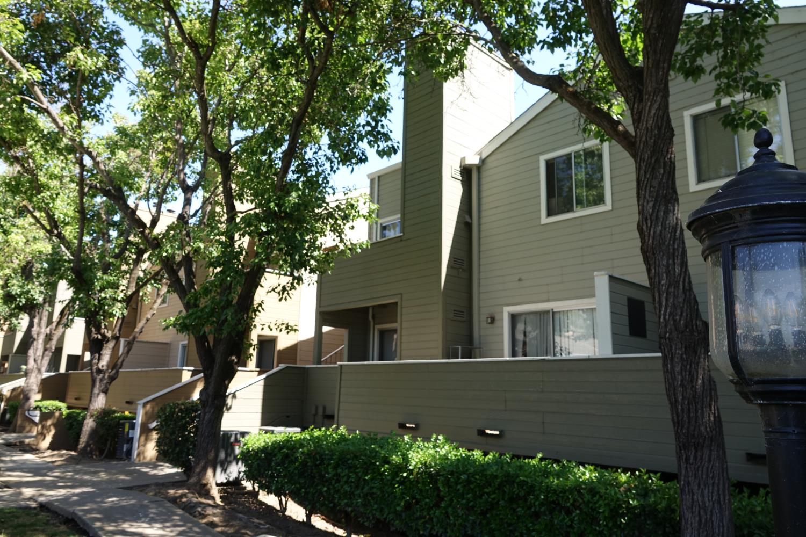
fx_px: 560
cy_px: 268
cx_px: 403
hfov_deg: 71.5
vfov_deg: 51.3
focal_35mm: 25
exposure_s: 1/250
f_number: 3.2
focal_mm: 9.02
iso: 100
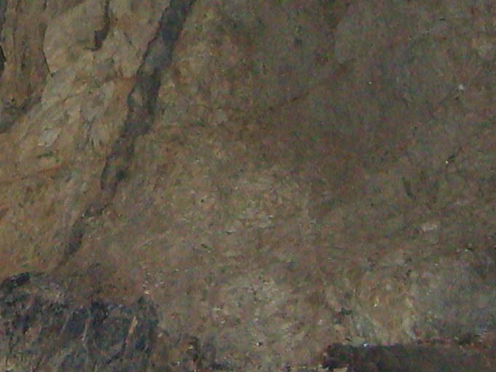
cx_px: -220
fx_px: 1877
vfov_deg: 11.1
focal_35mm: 131
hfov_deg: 14.2
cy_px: -78
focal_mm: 5.8
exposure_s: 1/45
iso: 253
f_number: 2.8
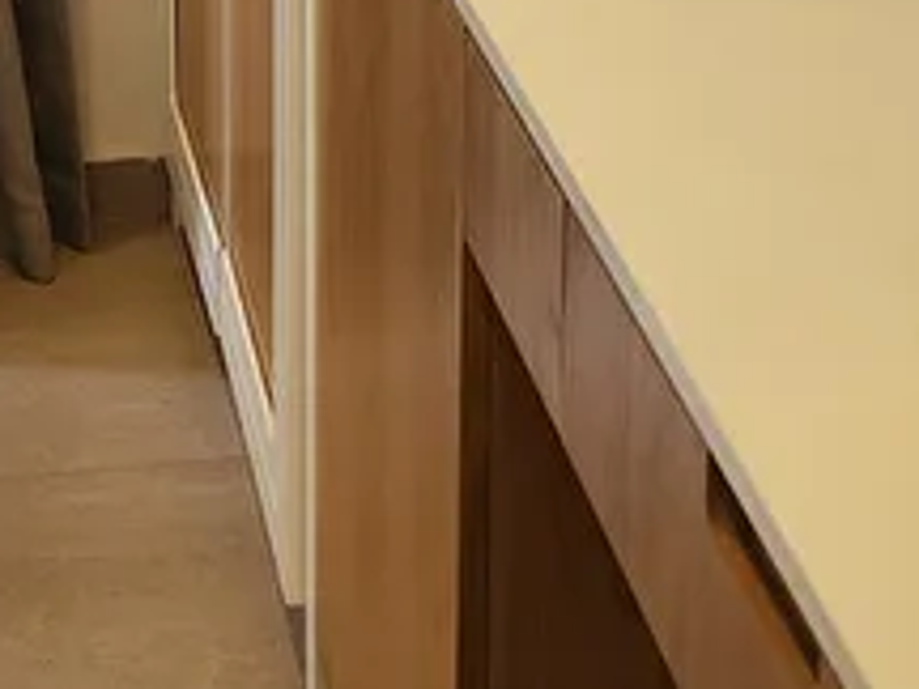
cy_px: -655
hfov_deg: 17.1
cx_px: 379
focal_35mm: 115
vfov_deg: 11.7
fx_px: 3053
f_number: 1.8
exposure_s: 1/100
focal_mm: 5.4
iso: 200
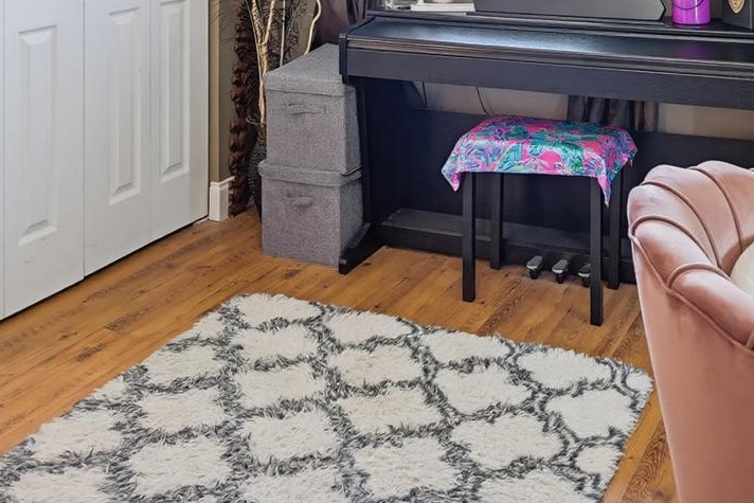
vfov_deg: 25.7
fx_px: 964
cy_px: -123
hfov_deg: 42.3
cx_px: 485
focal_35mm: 46
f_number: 3.2
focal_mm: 16
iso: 800
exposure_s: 1/40
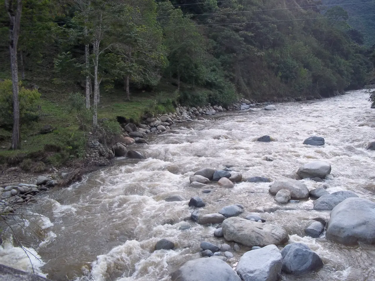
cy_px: 140
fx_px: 390
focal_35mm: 36
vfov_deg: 39.7
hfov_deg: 51.4
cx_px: 188
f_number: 3.1
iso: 80
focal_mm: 6.5
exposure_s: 1/125
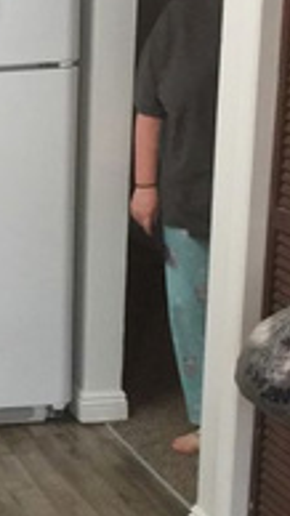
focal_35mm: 104
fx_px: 1423
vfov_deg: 20.5
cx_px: -301
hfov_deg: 10.6
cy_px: 311
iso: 100
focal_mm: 4.15
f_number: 2.2
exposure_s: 1/15
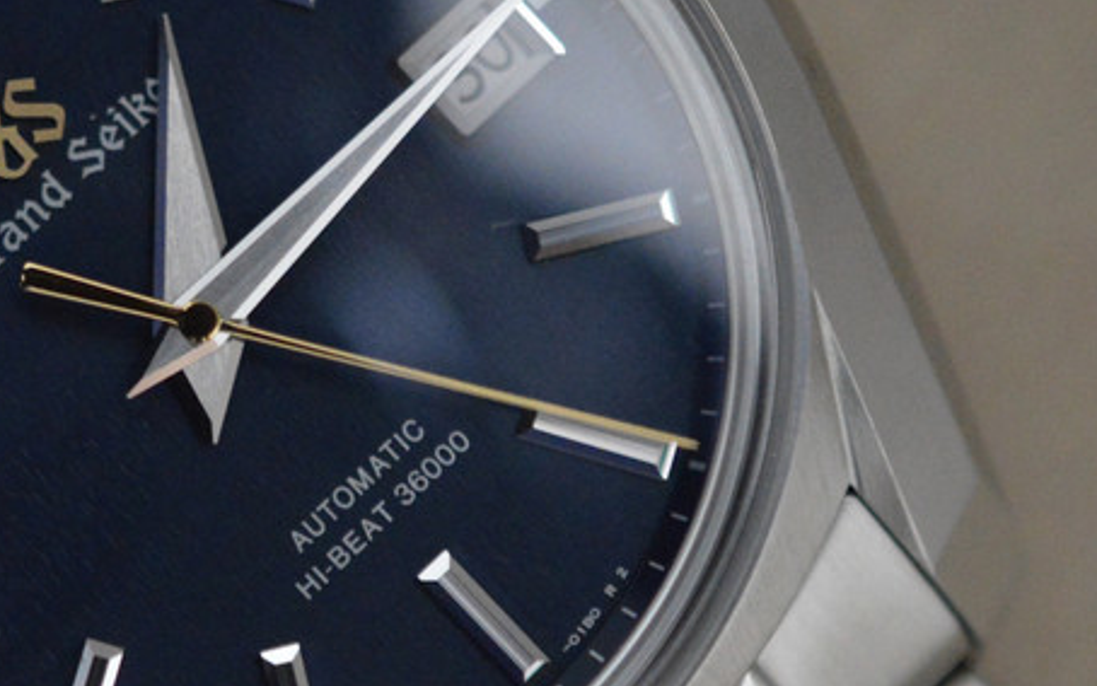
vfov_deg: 8.1
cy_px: 321
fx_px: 4844
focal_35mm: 162
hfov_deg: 12.9
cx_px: 202
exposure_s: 1/60
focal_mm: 40
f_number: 3.2
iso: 3200
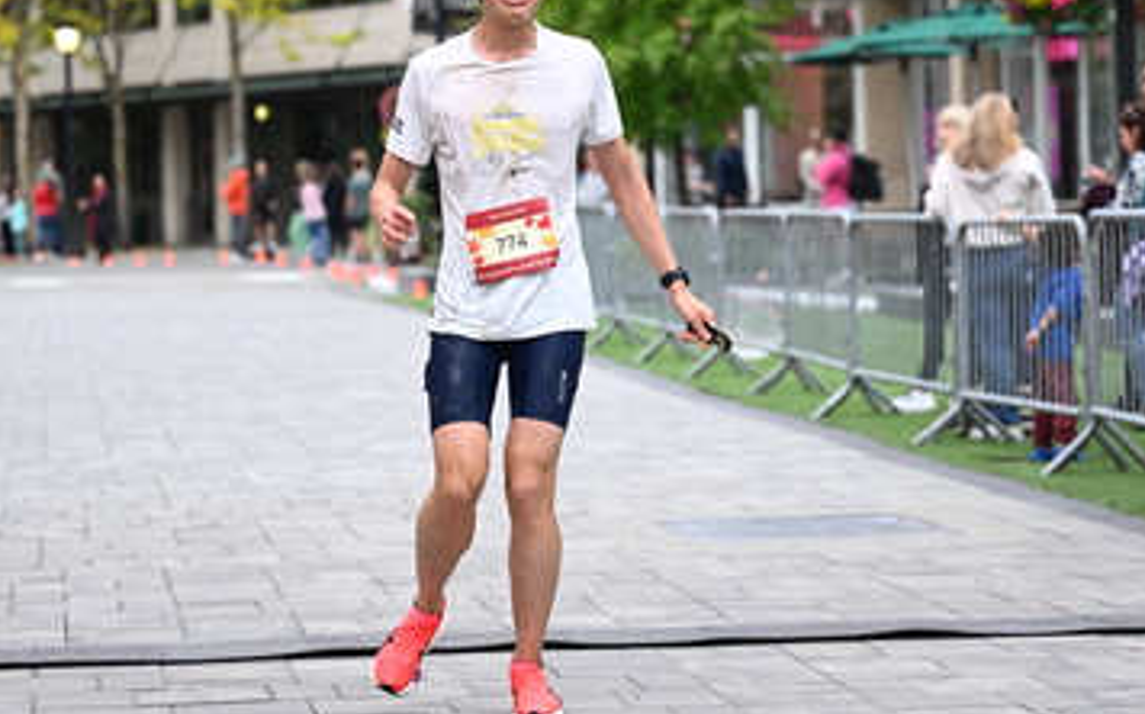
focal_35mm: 123
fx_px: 3836
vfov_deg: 10.6
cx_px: 587
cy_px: 199
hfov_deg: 17.0
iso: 1600
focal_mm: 78
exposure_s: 1/1250
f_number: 2.8
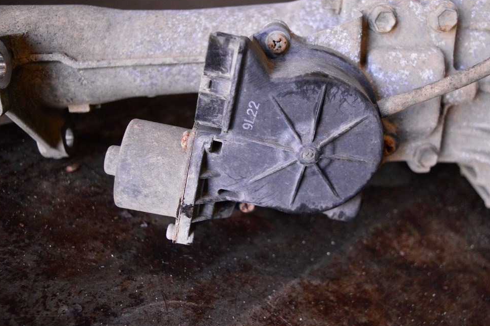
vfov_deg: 35.0
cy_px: 165
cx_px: 252
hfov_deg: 50.7
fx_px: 517
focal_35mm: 38
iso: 3200
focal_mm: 24
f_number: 4
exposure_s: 1/320
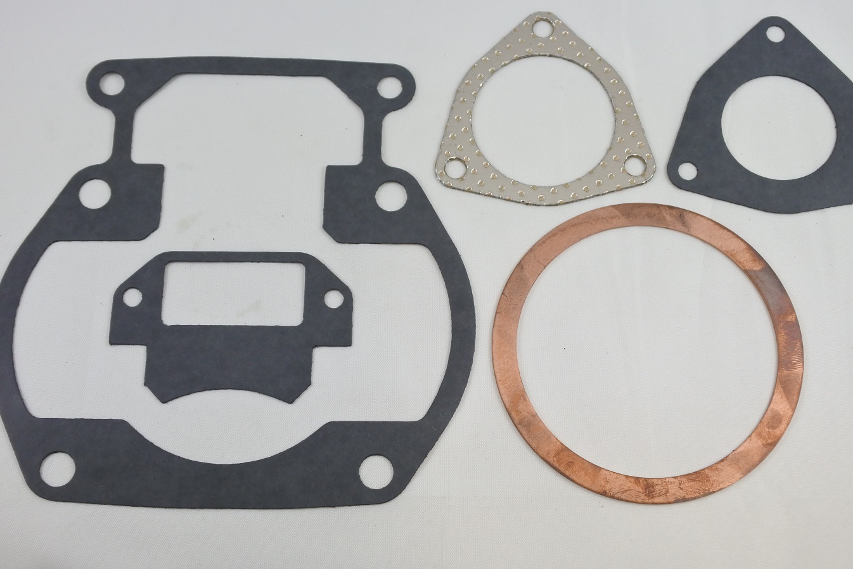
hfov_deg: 45.4
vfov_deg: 31.2
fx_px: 1019
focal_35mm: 43
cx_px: 441
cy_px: 260
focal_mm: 14.7
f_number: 4.2
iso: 400
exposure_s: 1/200
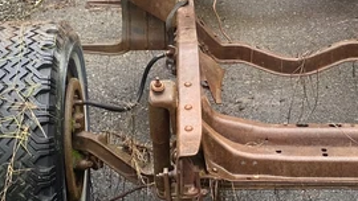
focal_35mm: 84
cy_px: -20
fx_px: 798
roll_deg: +4.7
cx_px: 179
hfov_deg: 25.3
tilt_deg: -17.4
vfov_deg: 14.1
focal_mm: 4.25
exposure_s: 1/109
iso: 125
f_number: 1.8
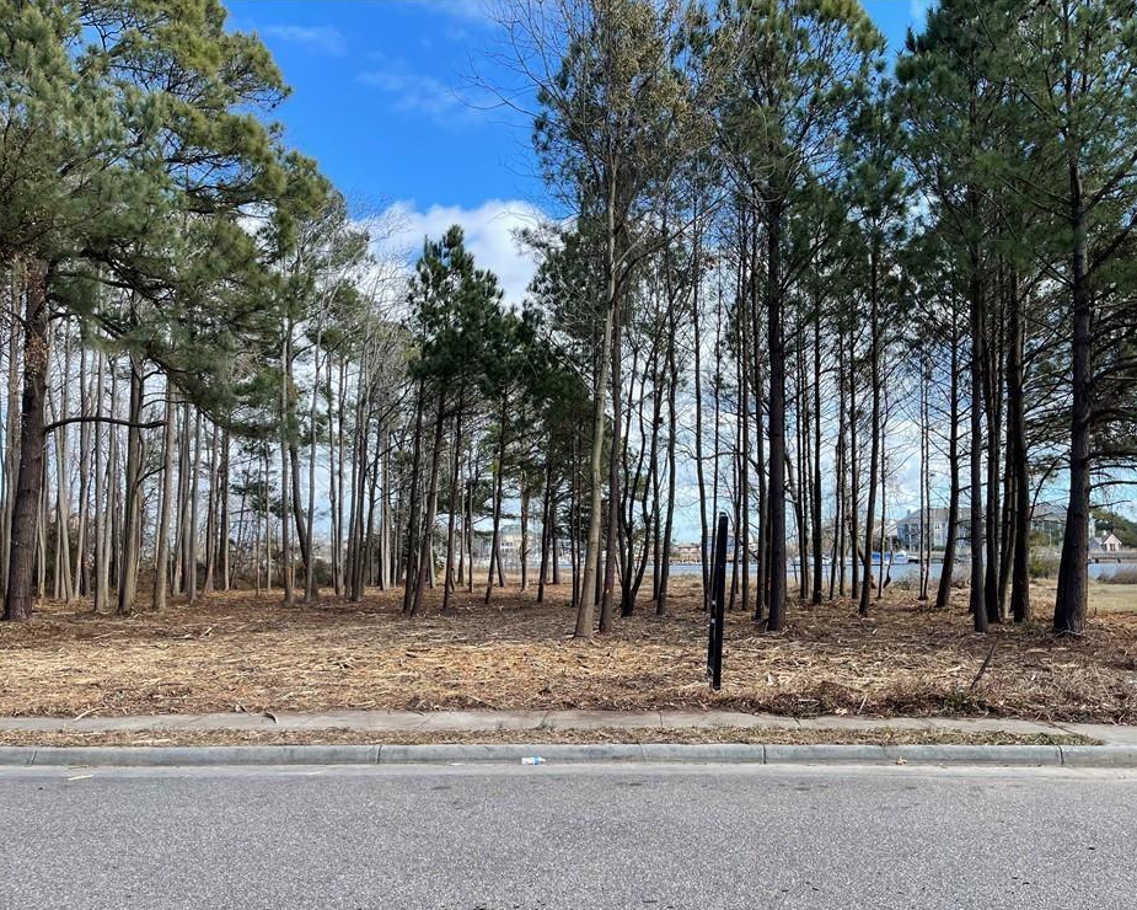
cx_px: 622
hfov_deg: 63.9
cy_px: 470
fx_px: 909
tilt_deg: +6.5
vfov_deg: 53.2
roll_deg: +0.6
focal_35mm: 27
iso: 32
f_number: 1.6
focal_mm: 5.1
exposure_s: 1/1323
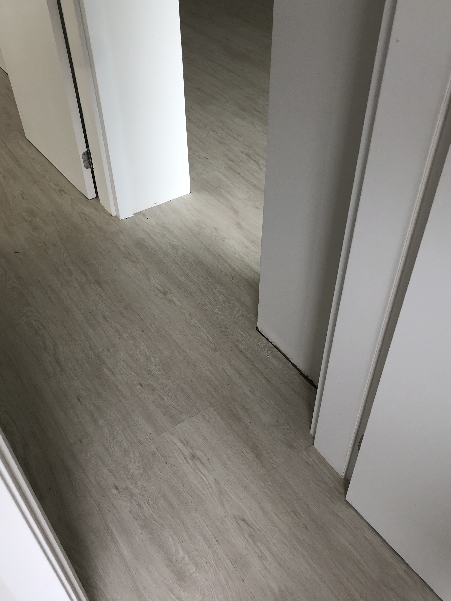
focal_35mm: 32
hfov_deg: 44.2
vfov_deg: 56.8
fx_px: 556
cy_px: 318
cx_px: 228
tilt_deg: -45.3
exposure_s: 1/120
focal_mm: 4
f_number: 1.8
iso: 50
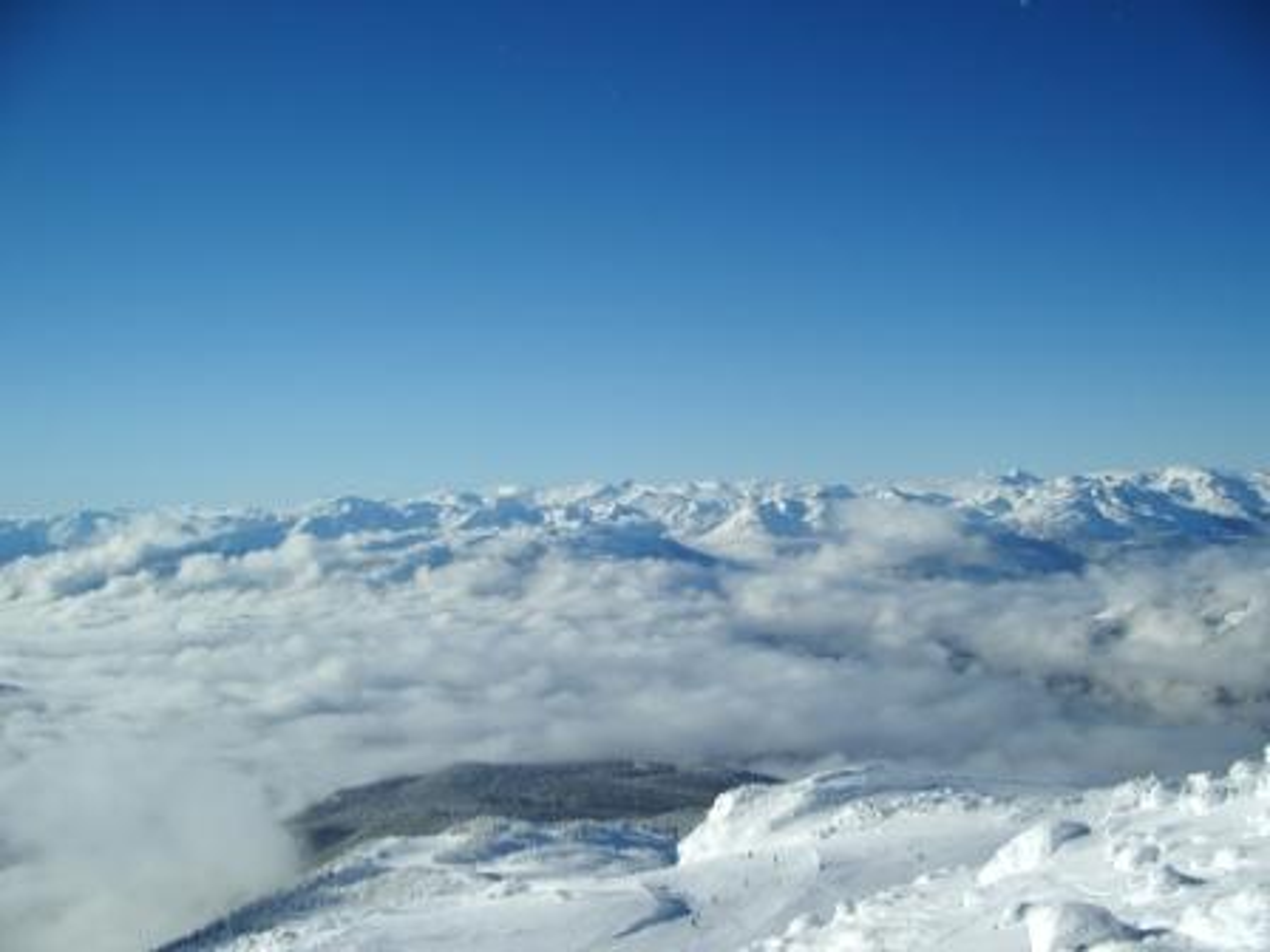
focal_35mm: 35
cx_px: 635
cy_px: 476
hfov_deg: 52.6
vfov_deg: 40.7
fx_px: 1284
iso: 50
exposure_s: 1/800
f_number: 4.3
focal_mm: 5.8
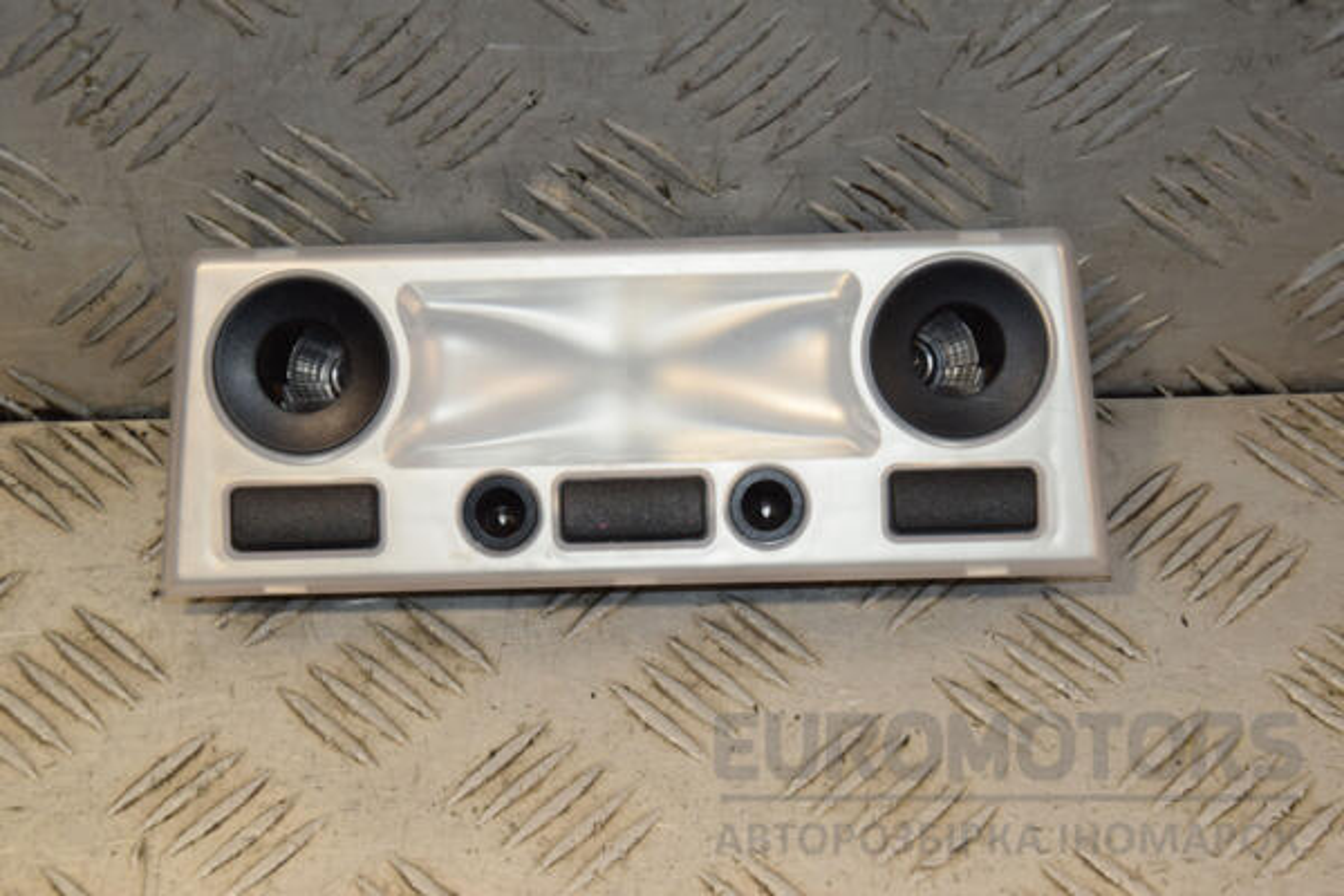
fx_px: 3920
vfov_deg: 13.0
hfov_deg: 19.5
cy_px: 448
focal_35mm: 105
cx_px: 672
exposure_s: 1/200
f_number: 8
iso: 800
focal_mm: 70
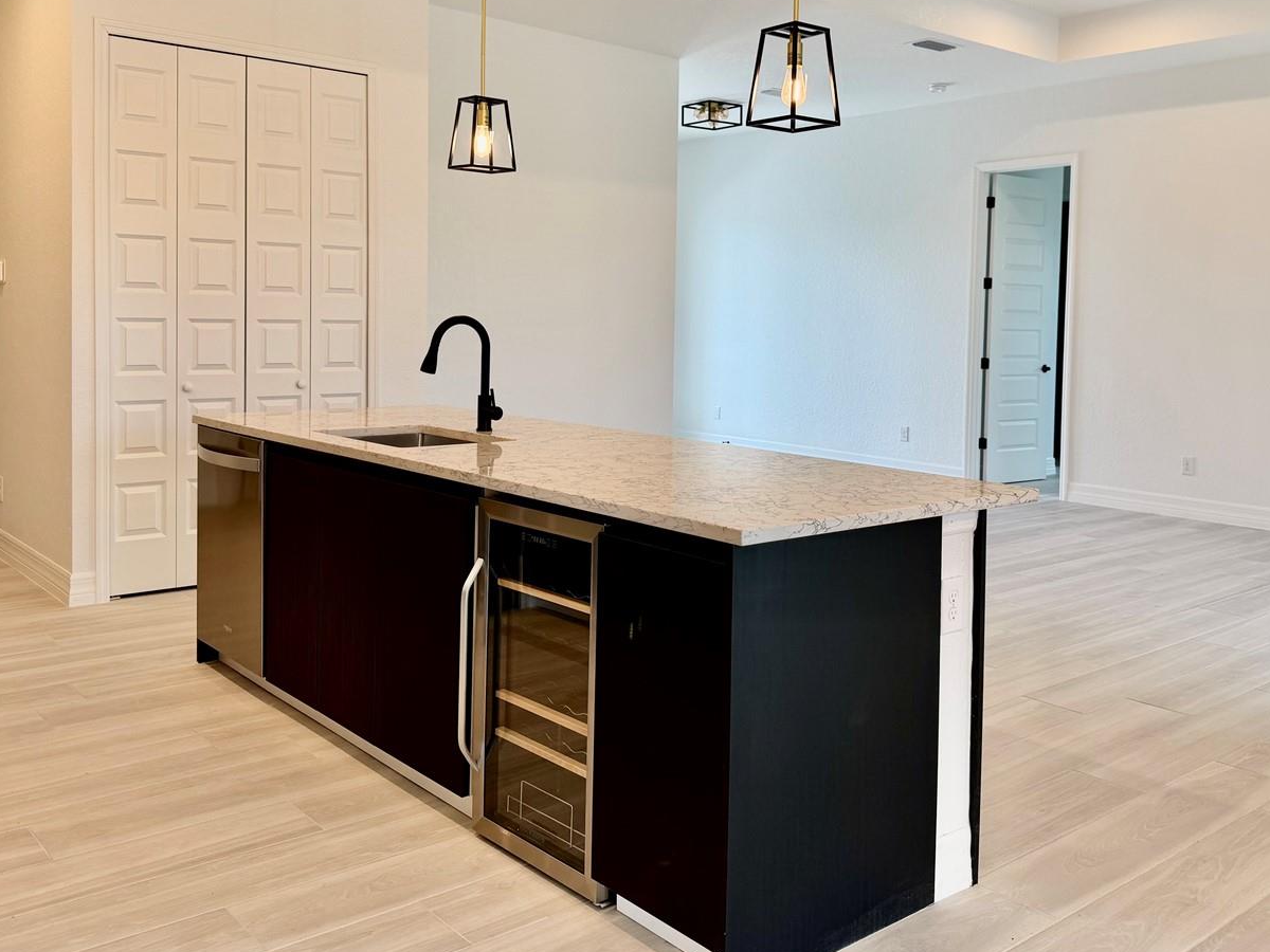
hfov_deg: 56.7
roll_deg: -0.7
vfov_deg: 43.9
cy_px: 365
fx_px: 1174
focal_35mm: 32
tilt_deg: -2.5
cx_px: 706
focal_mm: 6.76
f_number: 1.78
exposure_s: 1/120
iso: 64
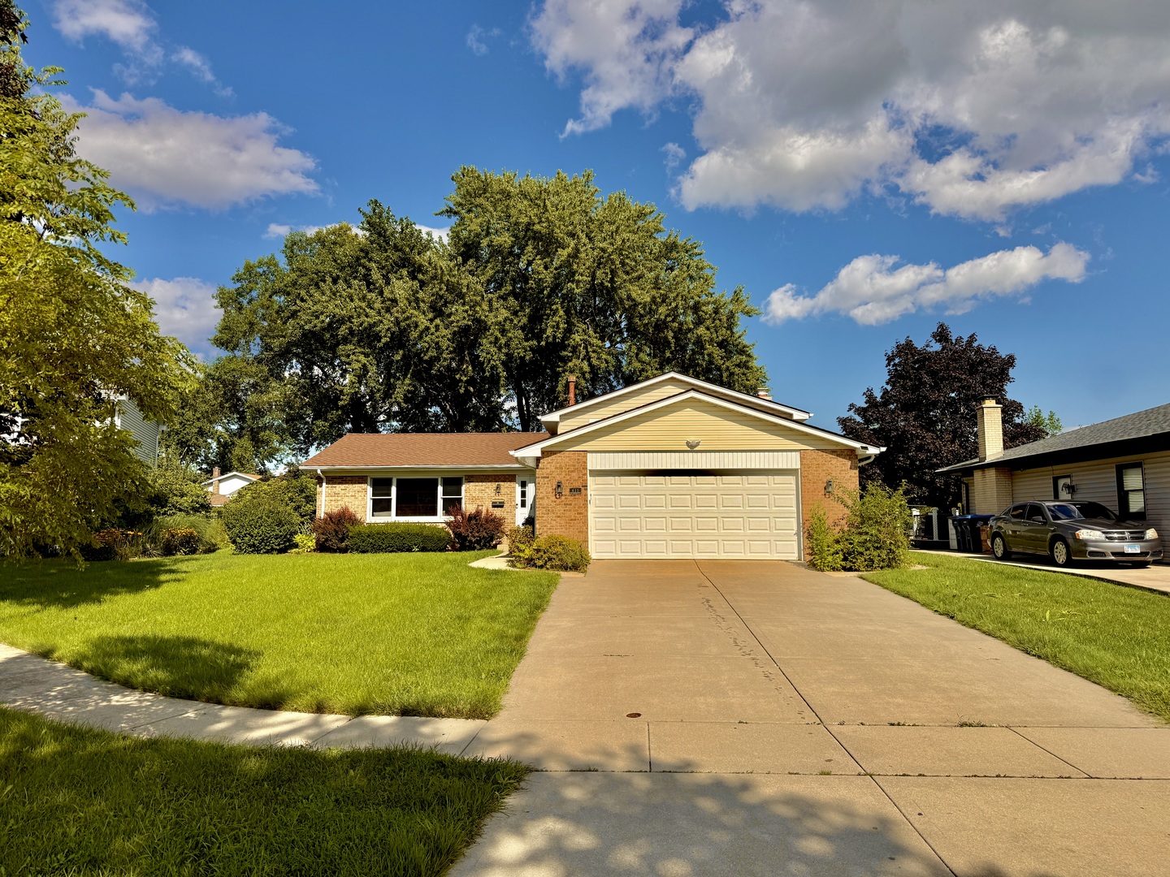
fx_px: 811
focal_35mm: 24
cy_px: 438
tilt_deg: +5.8
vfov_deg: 56.8
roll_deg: +0.4
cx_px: 585
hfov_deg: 71.6
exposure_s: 1/6711
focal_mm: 6.76
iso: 80
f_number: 1.78
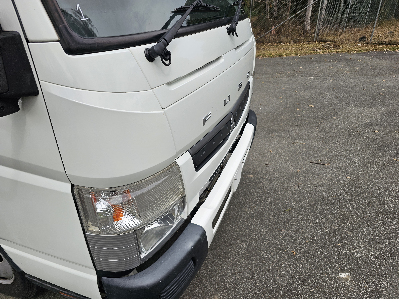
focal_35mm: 23
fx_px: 265
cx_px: 200
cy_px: 150
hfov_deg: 73.9
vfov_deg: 58.9
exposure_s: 1/458
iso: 10
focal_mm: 6.3
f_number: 1.7
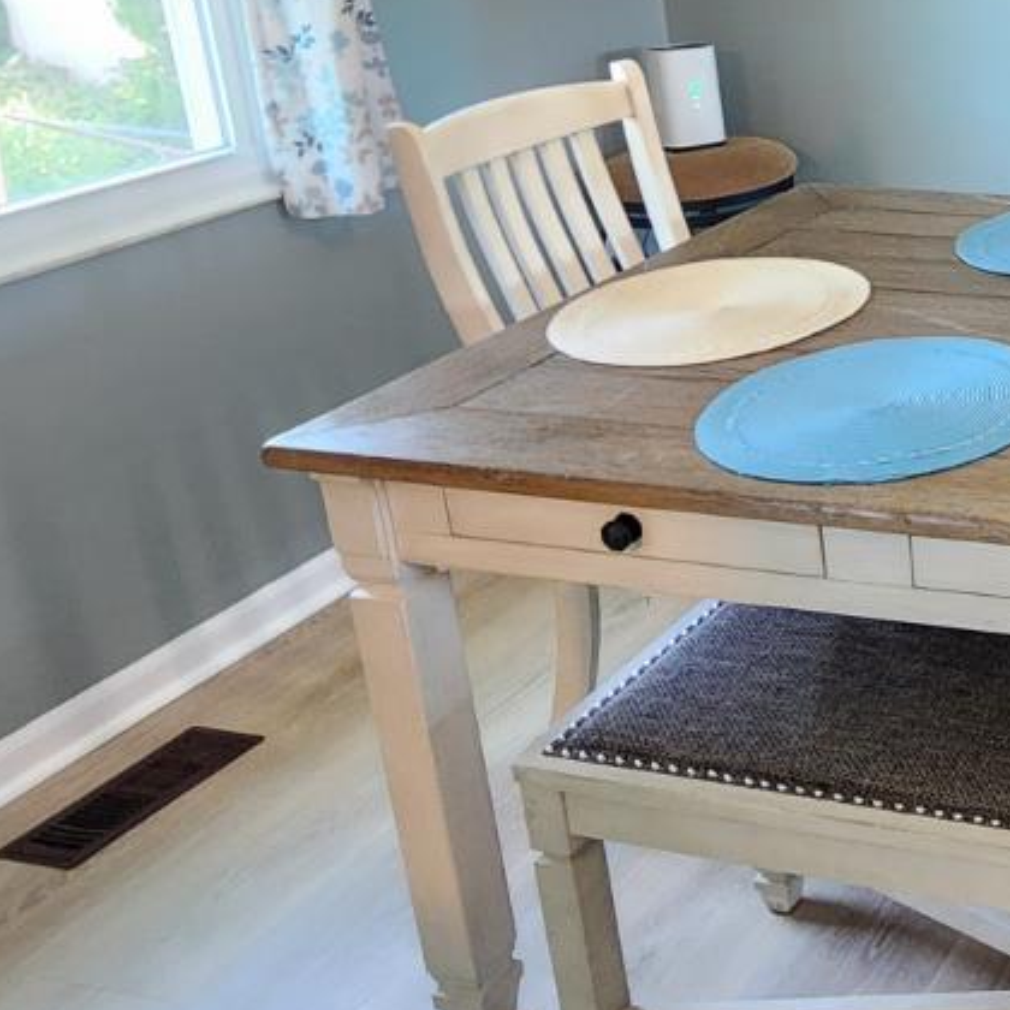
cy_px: 143
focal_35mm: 41
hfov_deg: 29.8
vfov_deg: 38.7
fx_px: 1353
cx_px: 1407
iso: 640
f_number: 2.2
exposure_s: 1/24
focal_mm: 2.2
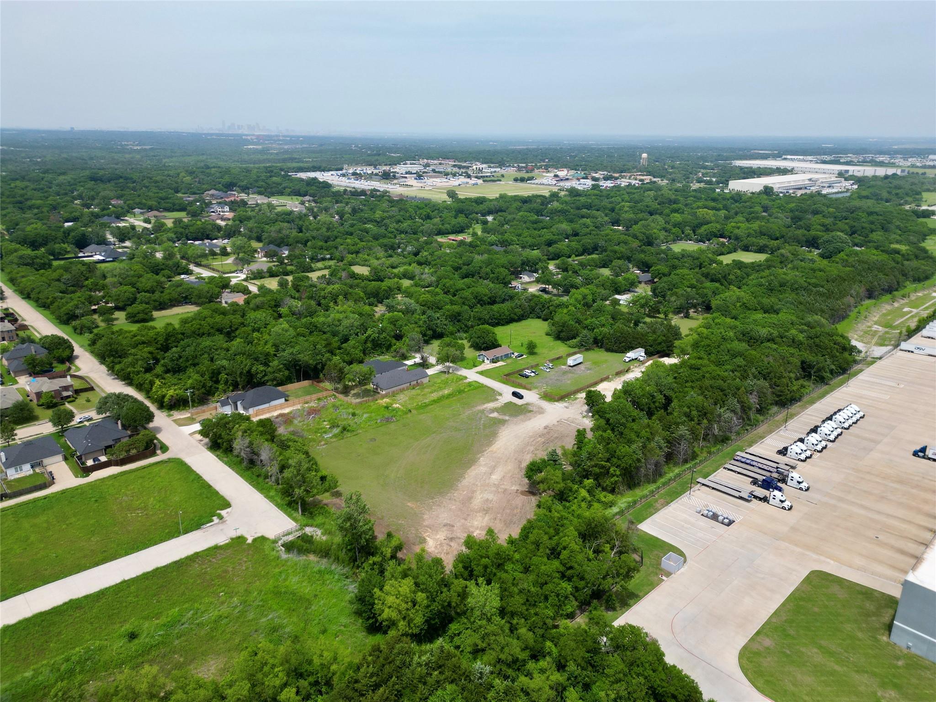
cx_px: 468
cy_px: 351
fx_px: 649
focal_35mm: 24
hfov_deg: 71.6
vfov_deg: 56.8
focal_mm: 6.72
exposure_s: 1/3000
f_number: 1.7
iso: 110
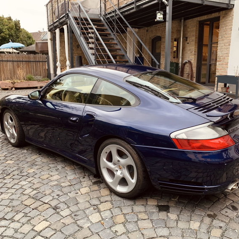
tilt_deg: -12.9
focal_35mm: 31
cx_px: 131
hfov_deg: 52.4
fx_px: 242
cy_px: 121
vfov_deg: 52.5
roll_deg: +0.9
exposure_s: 1/121
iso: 64
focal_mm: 4.25
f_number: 1.8
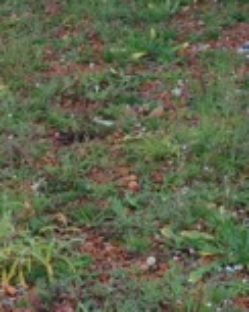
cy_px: 177
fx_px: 1431
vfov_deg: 12.5
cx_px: 10
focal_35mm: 155
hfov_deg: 9.9
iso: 125
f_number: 5.6
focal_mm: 10.4
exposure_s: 1/100
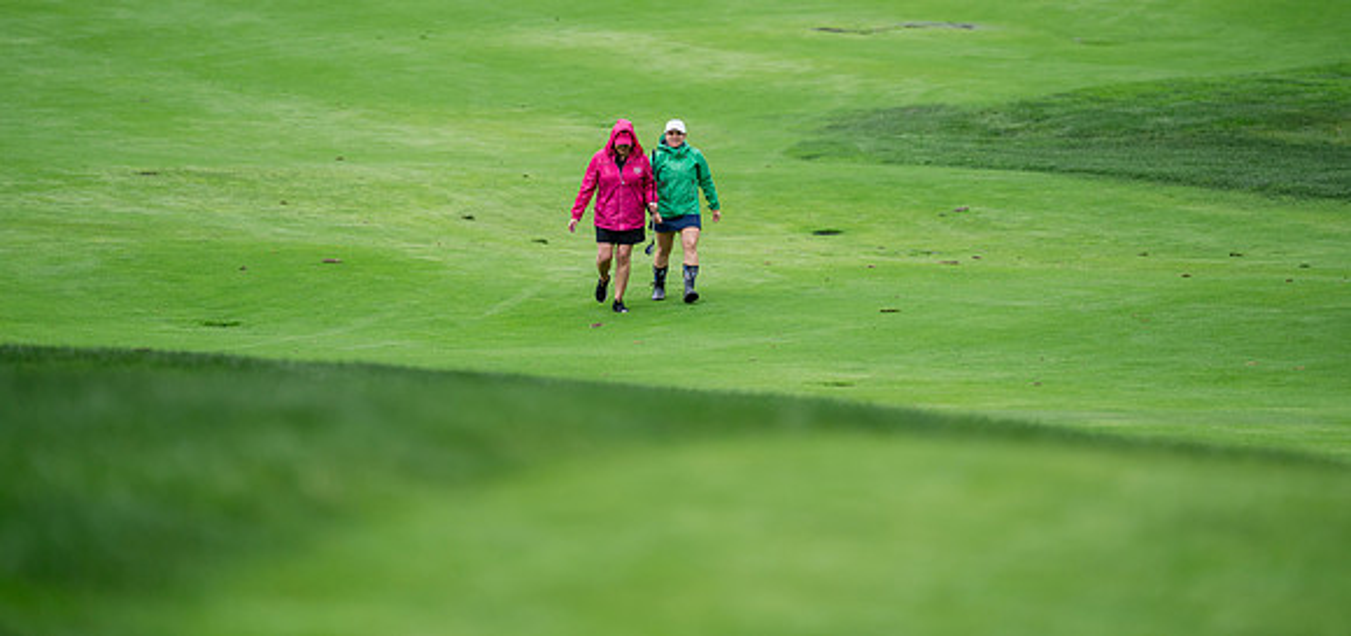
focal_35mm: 222
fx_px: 7645
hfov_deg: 10.1
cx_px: 677
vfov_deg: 4.8
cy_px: 201
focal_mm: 200
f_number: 2.8
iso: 500
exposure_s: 1/1600
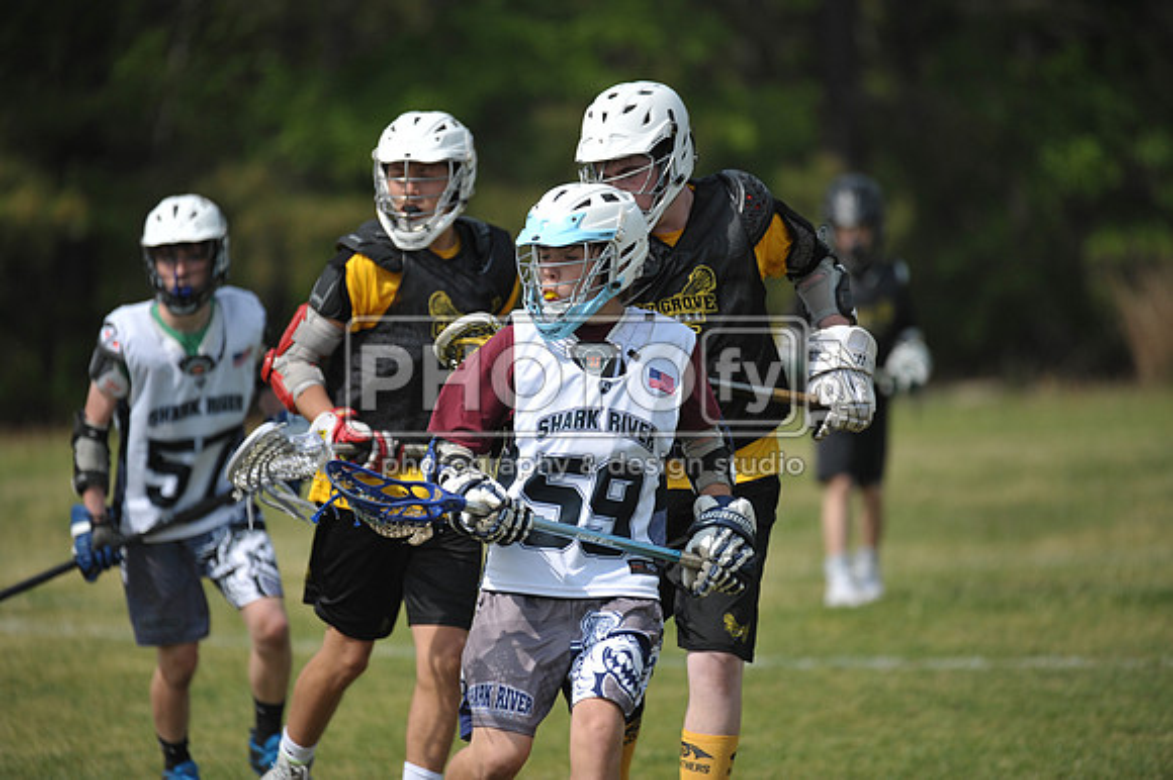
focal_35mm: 340
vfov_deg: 4.0
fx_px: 11072
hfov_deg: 6.1
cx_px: 586
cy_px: 390
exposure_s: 1/4000
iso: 640
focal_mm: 340
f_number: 4
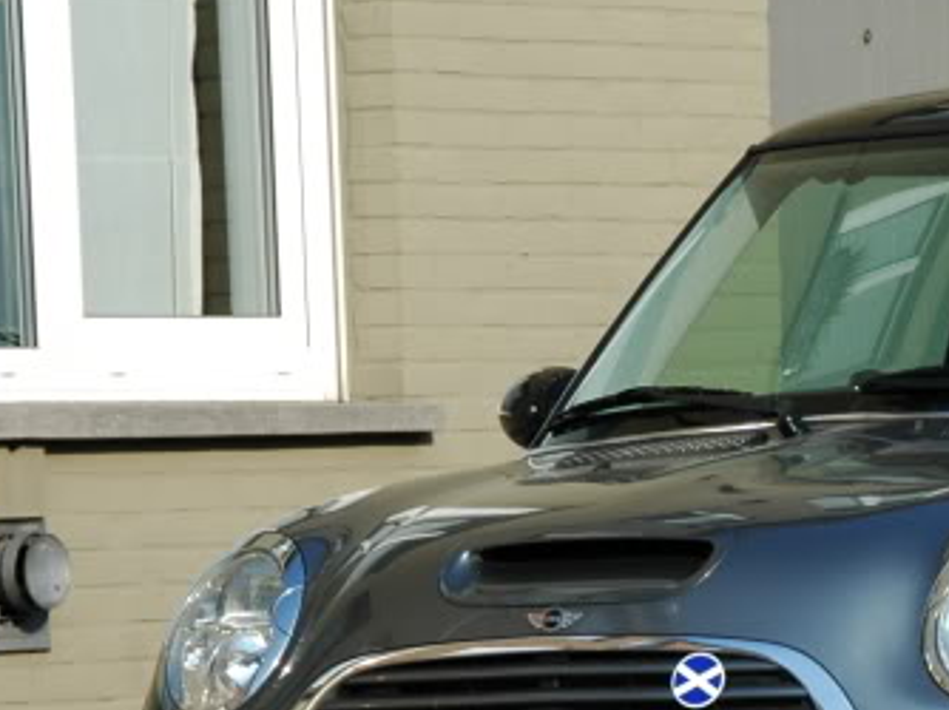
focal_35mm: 419
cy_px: 676
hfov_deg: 4.7
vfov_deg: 3.5
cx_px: 1186
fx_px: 11492
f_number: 5.6
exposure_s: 1/640
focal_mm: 95
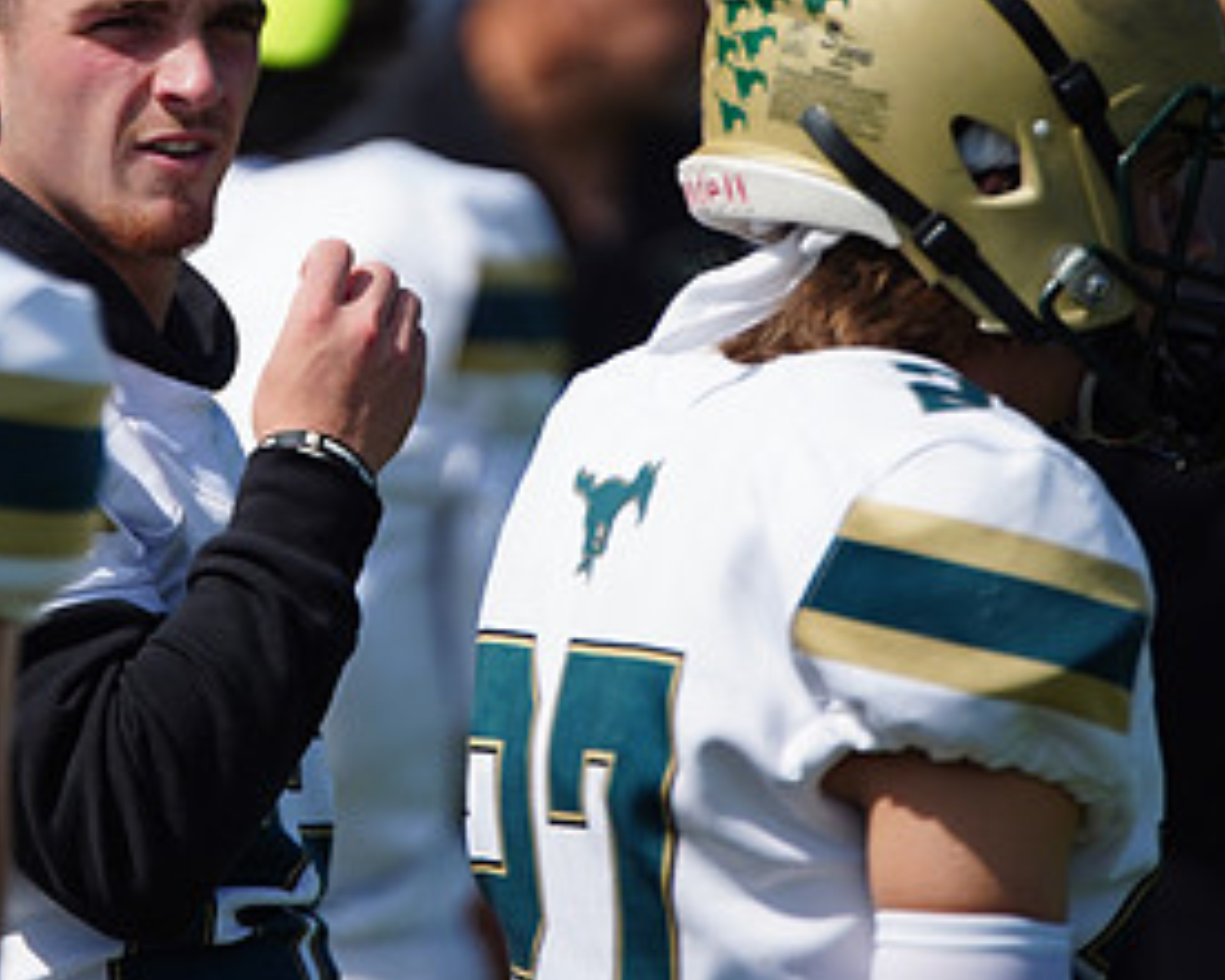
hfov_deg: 3.3
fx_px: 21434
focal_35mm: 591
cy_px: 211
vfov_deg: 2.6
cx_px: 231
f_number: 2.8
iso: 400
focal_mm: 300
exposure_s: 1/8000
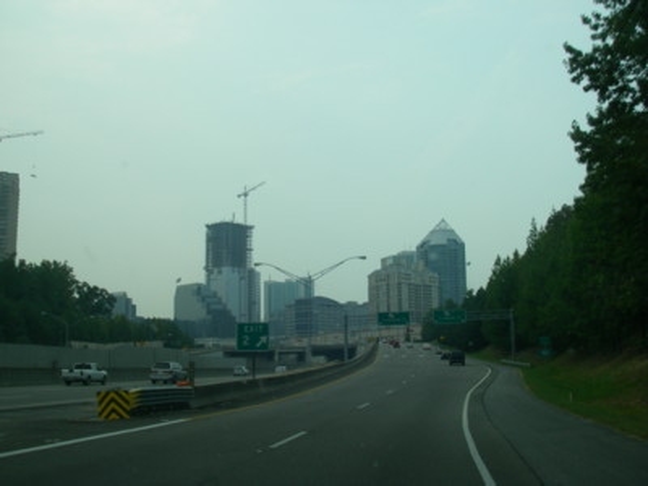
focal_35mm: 38
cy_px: 243
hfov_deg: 49.0
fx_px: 711
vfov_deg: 37.7
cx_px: 324
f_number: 6.6
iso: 64
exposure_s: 1/160
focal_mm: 6.3
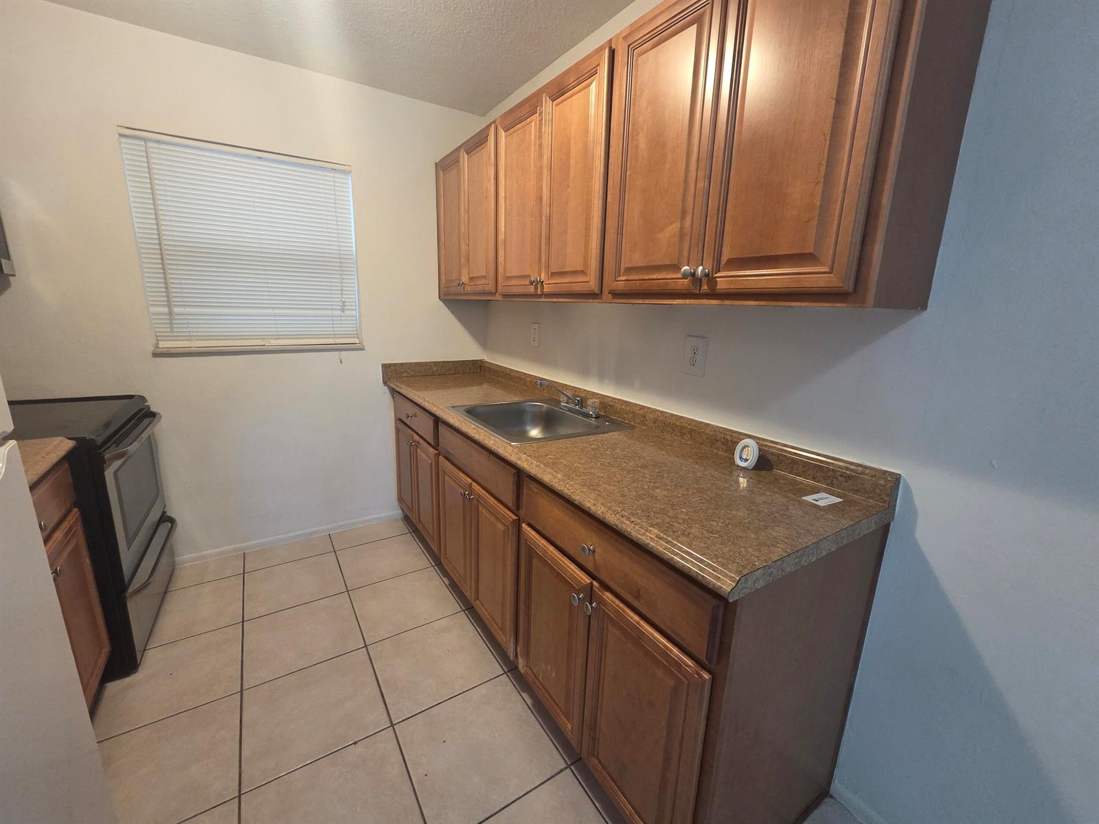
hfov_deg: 106.2
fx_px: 413
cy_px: 412
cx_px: 550
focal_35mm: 13
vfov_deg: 89.9
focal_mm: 2.2
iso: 500
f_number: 2.2
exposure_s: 1/60
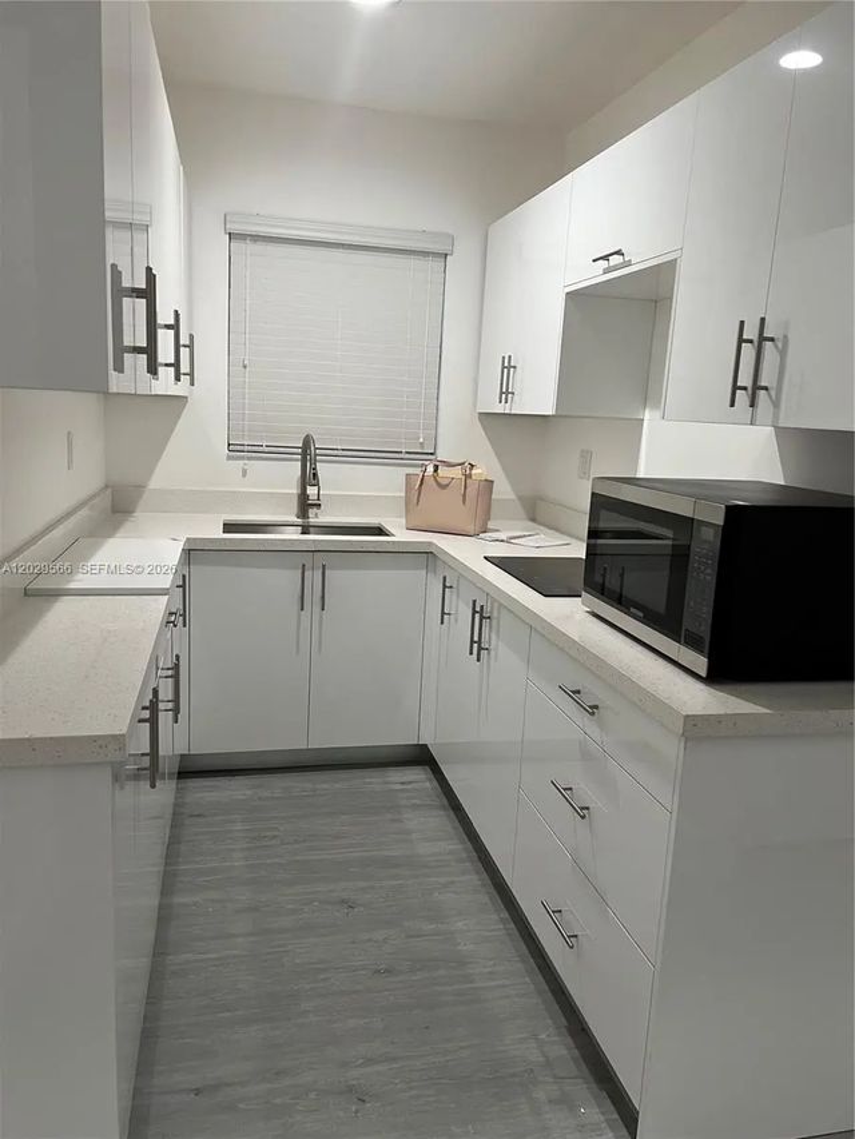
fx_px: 856
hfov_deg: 53.1
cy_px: 570
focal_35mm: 26
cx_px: 428
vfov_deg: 67.3
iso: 80
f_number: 1.5
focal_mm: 5.7
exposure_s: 1/60
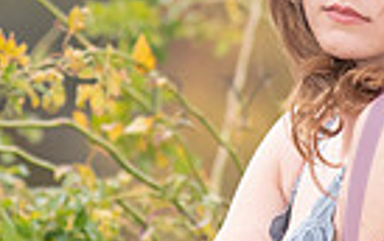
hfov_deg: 2.4
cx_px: 261
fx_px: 9043
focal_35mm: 863
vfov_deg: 1.5
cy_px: 97
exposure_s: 1/500
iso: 800
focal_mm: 200
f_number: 4.5
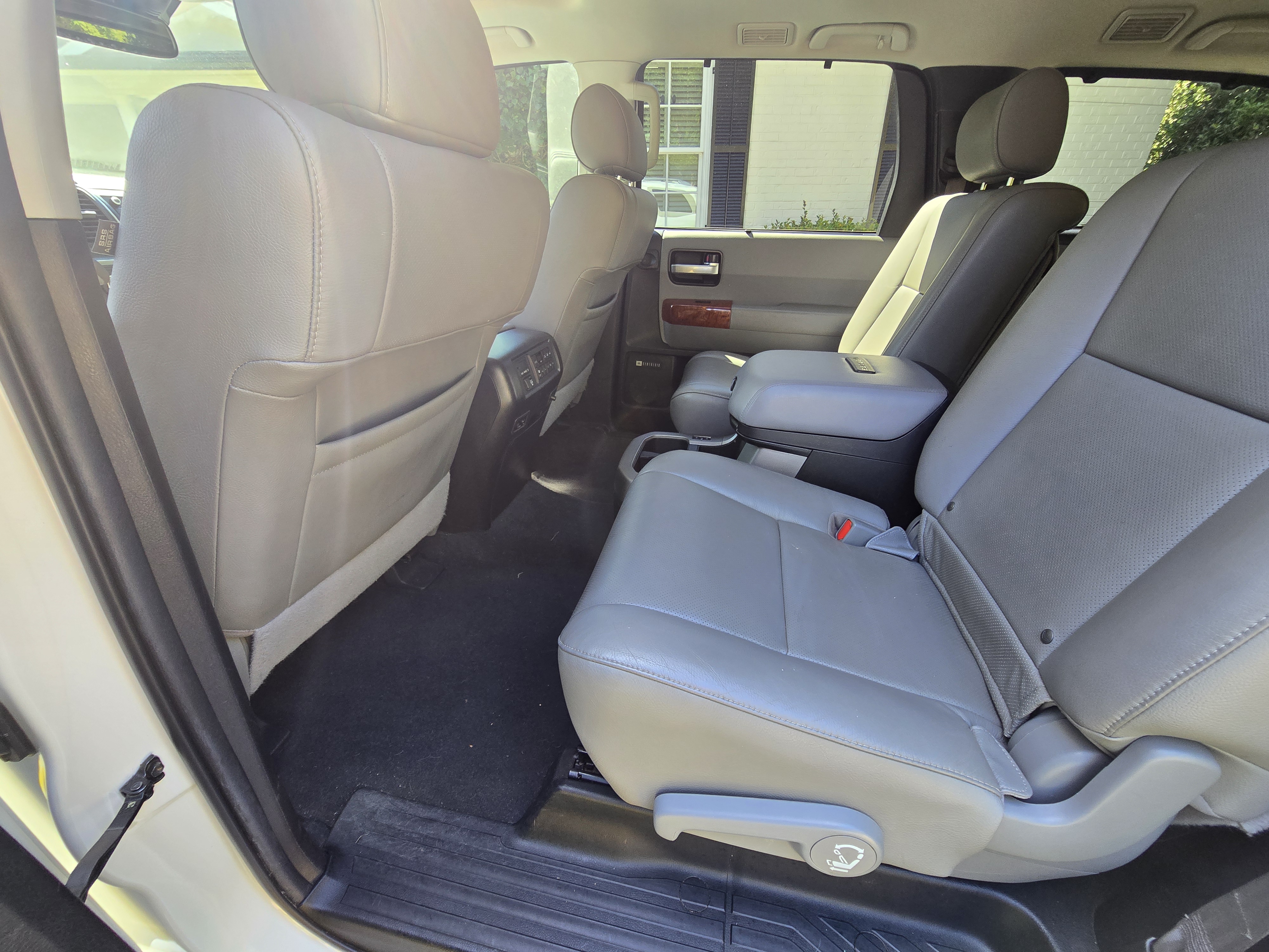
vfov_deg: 89.9
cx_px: 634
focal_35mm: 13
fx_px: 477
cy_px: 476
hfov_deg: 106.2
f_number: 2.2
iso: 80
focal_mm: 2.2
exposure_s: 1/60
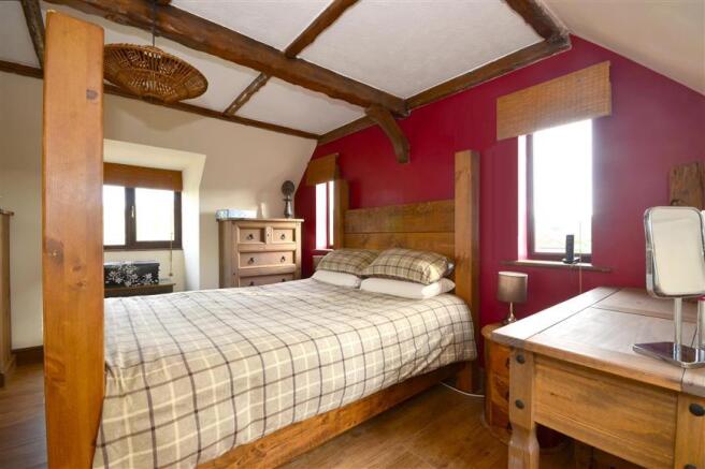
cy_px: 234
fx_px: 294
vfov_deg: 77.3
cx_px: 352
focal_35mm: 15
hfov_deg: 100.4
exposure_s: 1/3
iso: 200
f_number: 11
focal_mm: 10
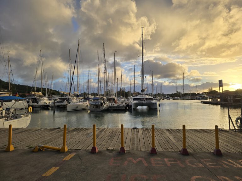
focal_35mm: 23
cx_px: 121
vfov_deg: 58.9
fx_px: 161
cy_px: 90
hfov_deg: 73.9
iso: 12
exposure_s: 1/668
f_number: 1.7
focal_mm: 6.3
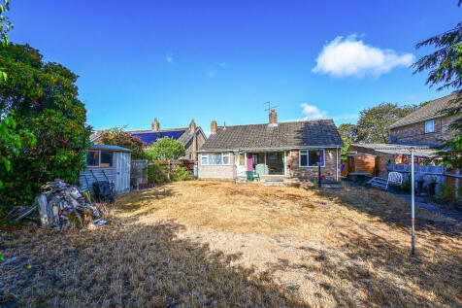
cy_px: 154
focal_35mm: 16
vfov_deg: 73.7
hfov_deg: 96.8
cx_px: 231
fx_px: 205
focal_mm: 16
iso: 400
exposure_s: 1/2000
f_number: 5.6
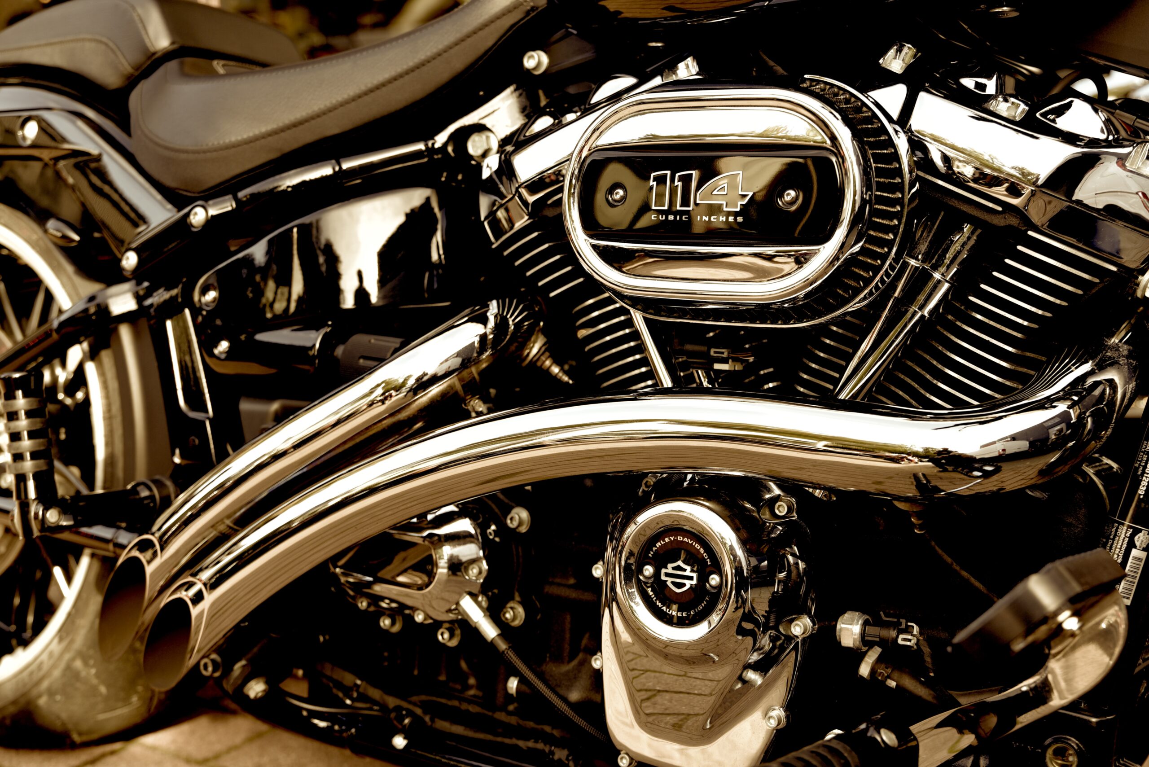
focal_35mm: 48
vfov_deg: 28.1
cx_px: 574
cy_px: 384
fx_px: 1533
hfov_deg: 41.1
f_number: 5
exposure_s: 1/100
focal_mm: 48
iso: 200
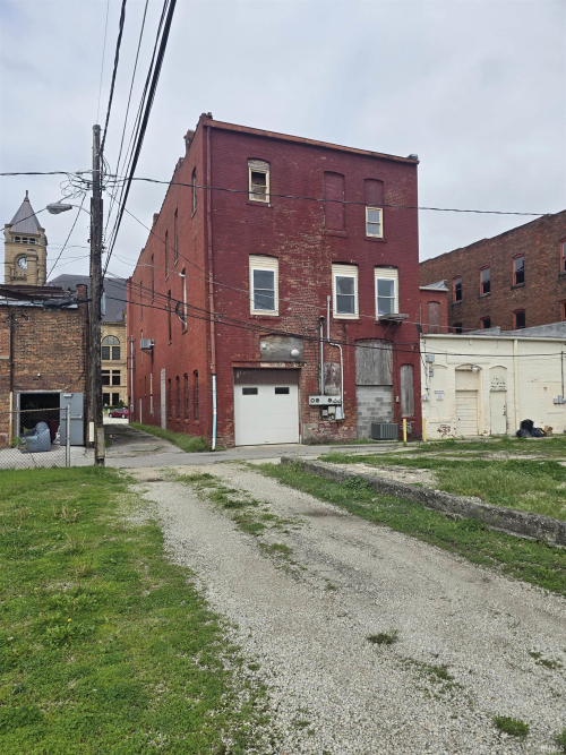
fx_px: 502
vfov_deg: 73.9
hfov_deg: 58.9
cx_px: 283
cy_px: 378
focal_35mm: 23
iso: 12
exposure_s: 1/871
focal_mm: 6.3
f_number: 1.7
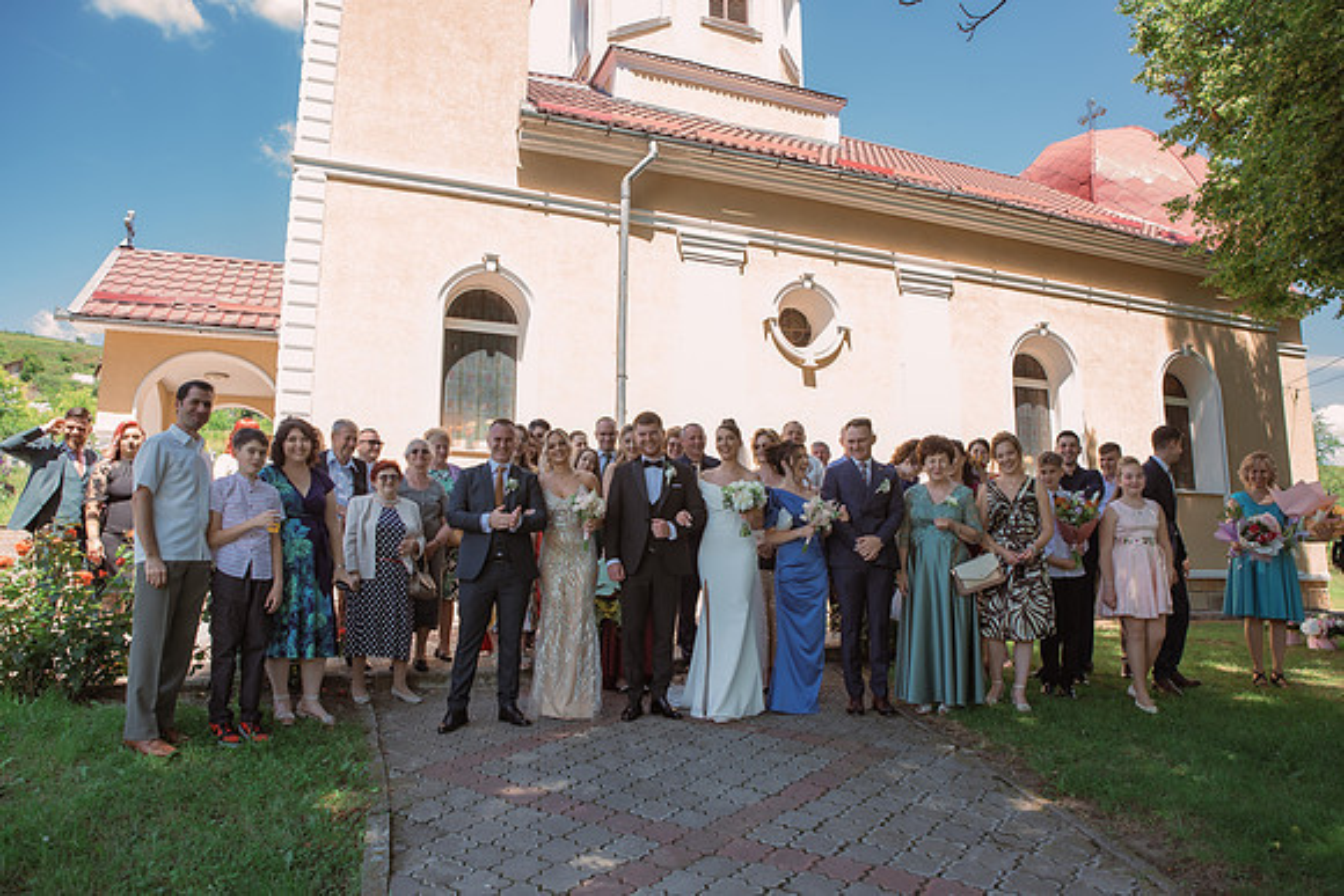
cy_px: 458
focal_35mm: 25
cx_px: 680
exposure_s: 1/320
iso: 320
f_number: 4.5
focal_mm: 24
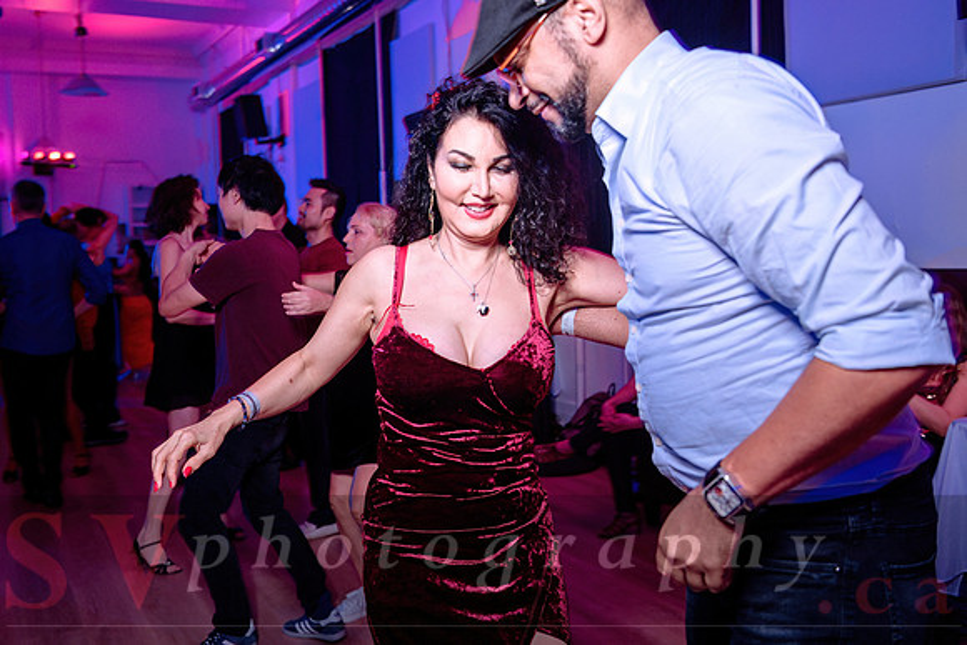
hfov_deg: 55.1
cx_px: 447
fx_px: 925
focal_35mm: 34
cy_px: 298
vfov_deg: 38.4
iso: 800
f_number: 3.5
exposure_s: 1/60
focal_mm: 32
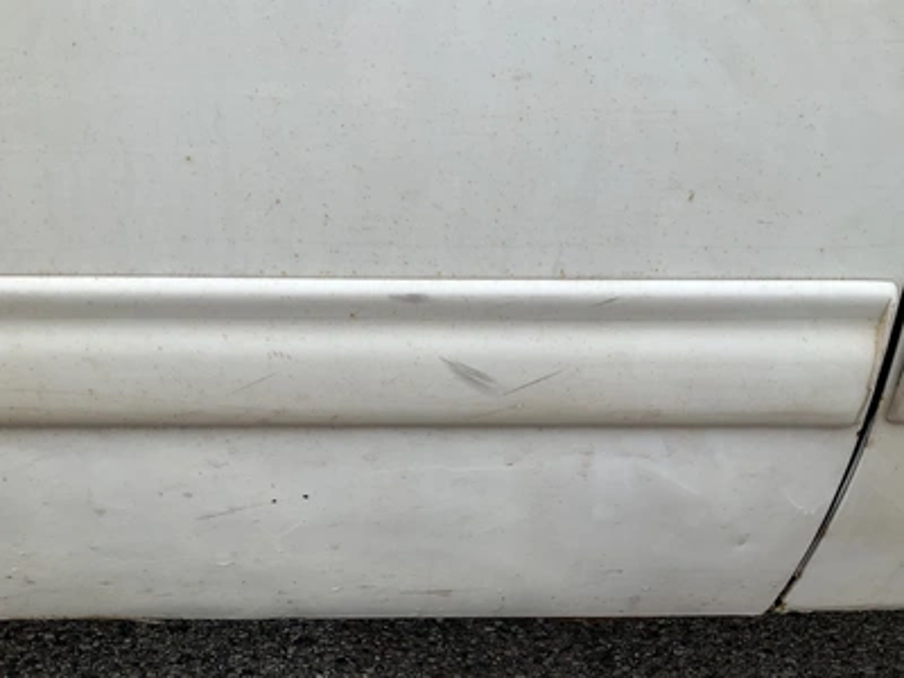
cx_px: 452
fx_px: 757
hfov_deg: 61.7
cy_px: 339
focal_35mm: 29
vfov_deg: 48.2
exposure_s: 1/719
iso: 25
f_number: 1.8
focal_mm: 3
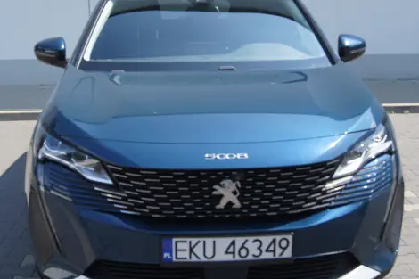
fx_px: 570
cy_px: 131
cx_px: 214
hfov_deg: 40.4
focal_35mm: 49
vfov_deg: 27.5
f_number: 7.1
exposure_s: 1/125
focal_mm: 24
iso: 100
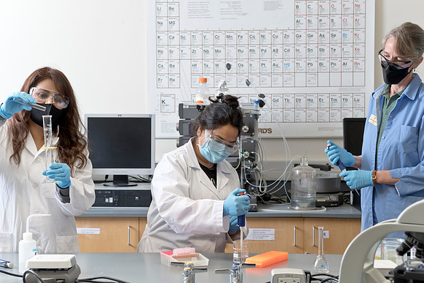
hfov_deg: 28.0
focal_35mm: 72
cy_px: 142
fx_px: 849
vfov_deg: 18.9
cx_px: 212
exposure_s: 1/125
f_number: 4.5
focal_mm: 48
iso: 400
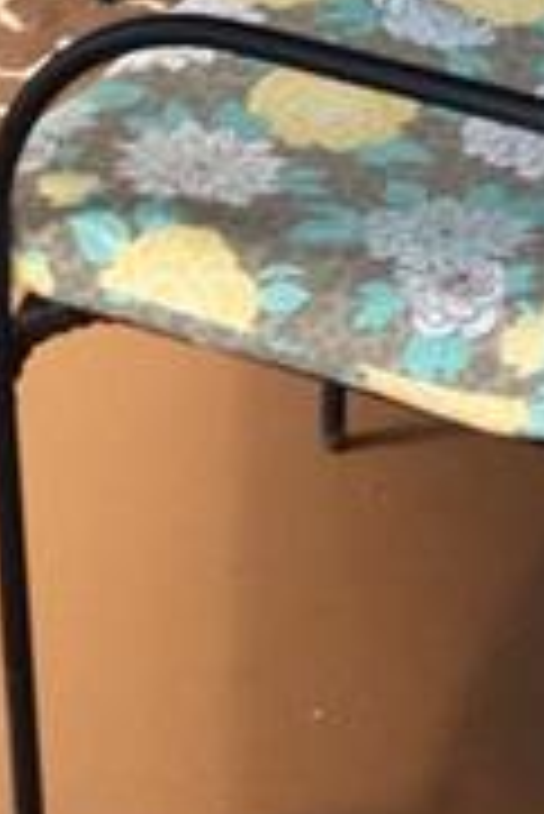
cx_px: 27
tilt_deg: -13.6
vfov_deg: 14.2
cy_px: -639
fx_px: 2896
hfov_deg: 10.7
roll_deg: +0.0
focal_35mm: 128
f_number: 2.2
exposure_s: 1/120
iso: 32
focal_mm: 4.15
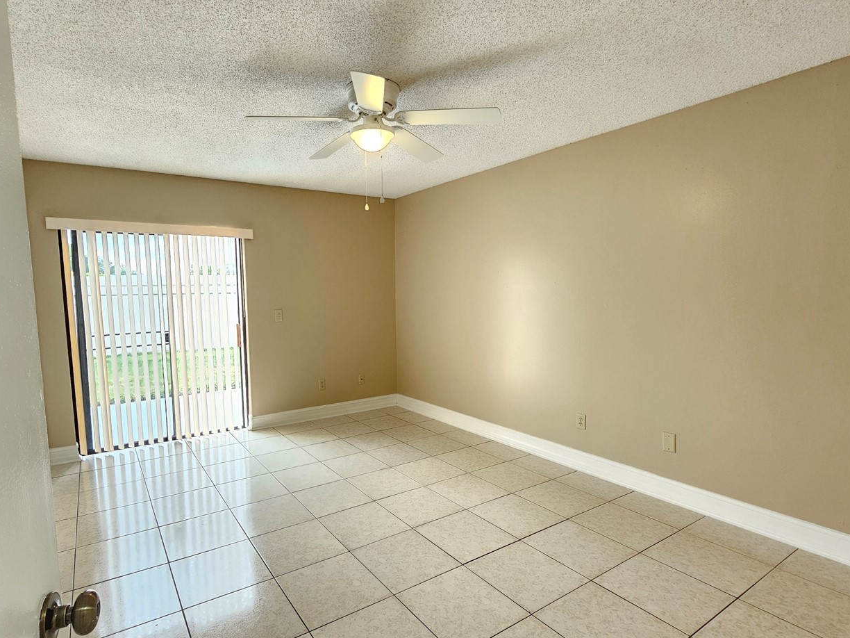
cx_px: 370
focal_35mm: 17
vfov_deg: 74.6
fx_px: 417
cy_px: 349
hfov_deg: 90.5
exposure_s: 1/60
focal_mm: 2.2
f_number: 2.2
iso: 200
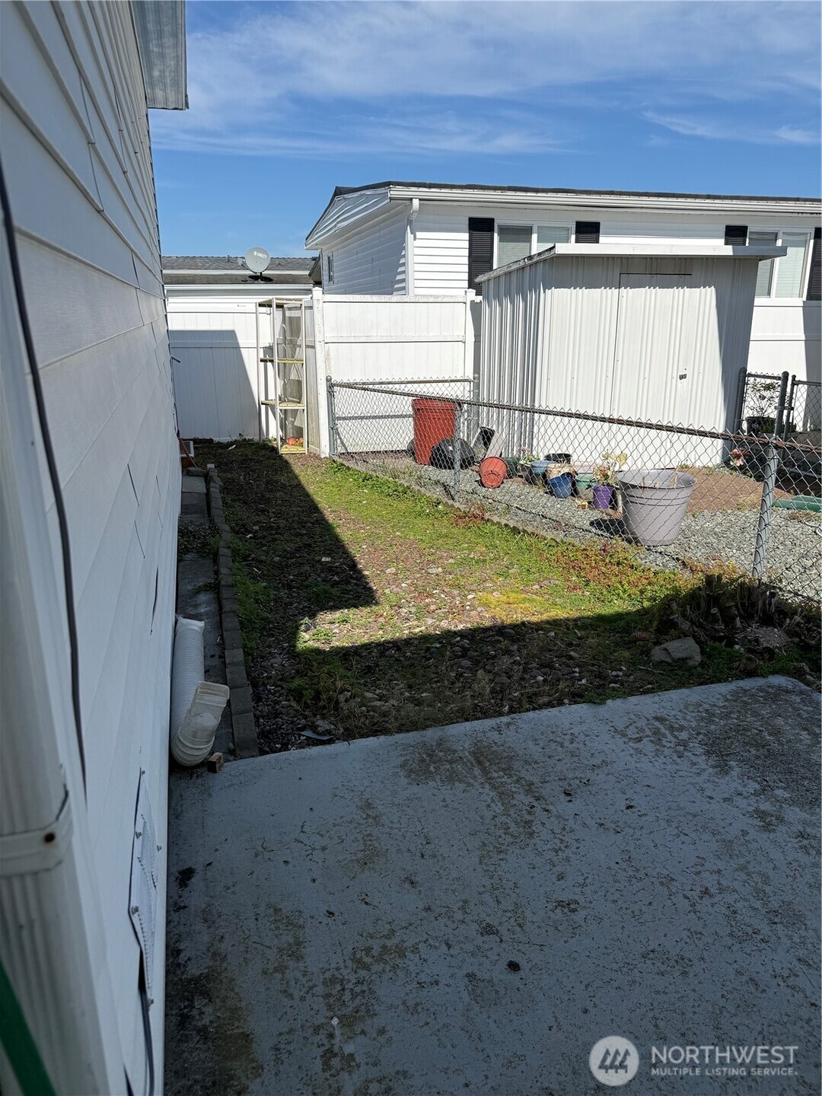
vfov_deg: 71.6
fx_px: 760
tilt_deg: -15.8
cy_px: 548
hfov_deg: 56.8
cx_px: 411
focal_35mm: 24
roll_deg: +0.5
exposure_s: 1/6173
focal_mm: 6.76
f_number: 1.78
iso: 80
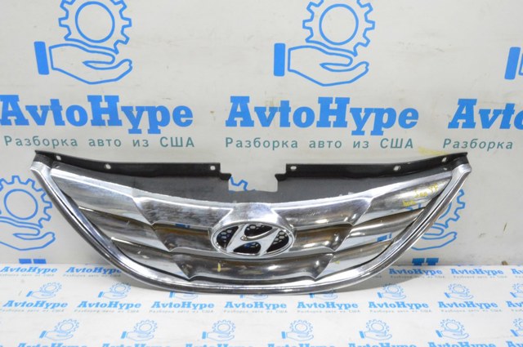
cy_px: 174
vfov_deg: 43.5
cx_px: 262
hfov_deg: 62.0
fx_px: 435
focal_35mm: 30
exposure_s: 1/15
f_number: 20
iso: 6400
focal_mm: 20
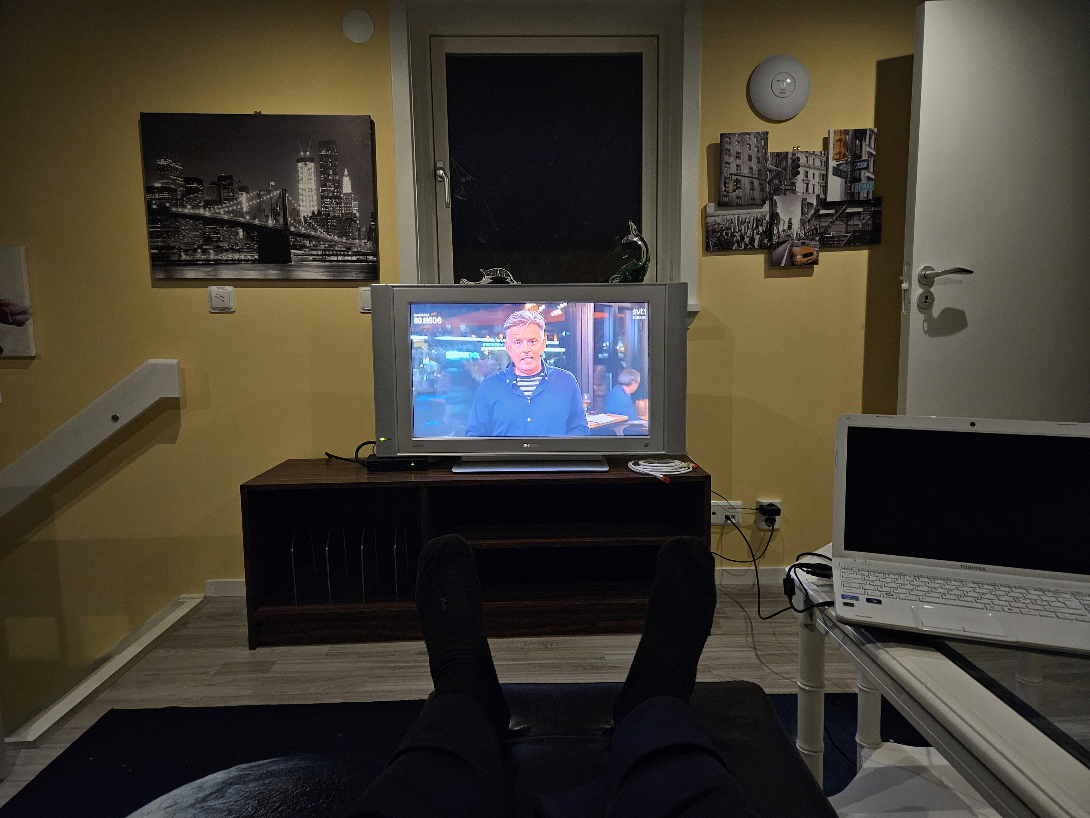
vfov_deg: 58.9
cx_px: 545
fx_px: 724
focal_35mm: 23
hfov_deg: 73.9
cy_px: 409
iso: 1000
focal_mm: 5.4
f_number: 1.8
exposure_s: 1/24
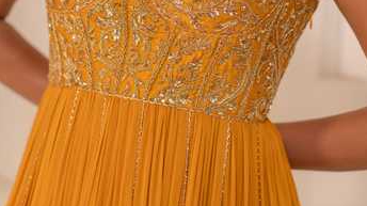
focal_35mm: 80
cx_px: 185
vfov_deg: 14.9
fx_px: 778
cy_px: 20
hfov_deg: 26.5
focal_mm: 50
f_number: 2.8
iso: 500
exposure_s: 1/125
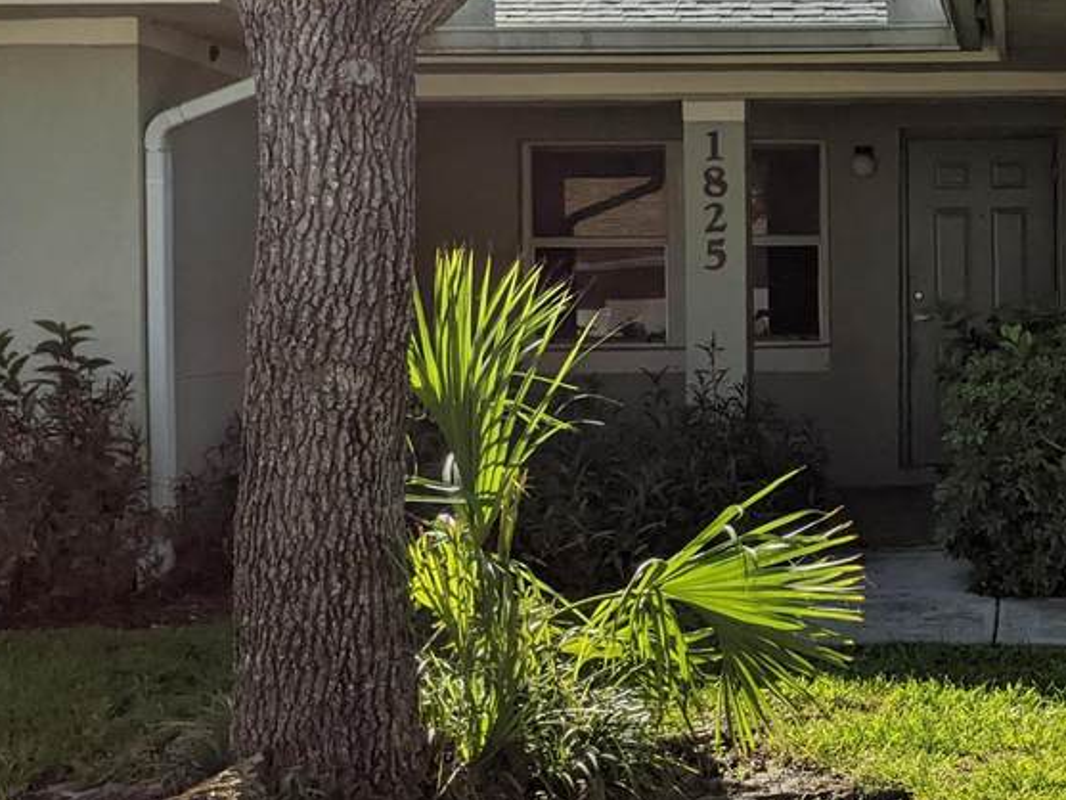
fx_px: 1910
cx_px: 988
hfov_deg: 29.7
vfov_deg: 23.6
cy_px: 322
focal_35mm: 62
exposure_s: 1/23256
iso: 91
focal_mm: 4.44
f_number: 1.8
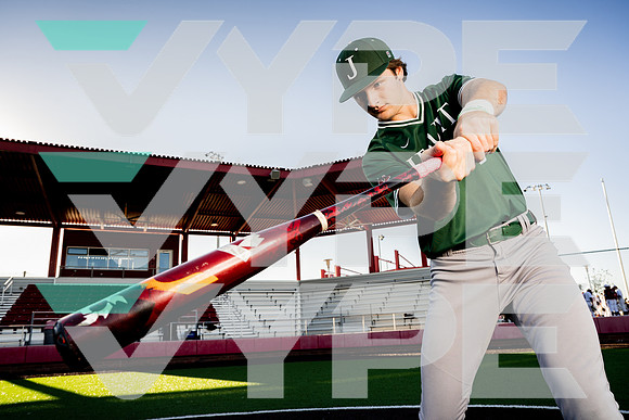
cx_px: 314
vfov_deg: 49.6
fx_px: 454
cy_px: 210
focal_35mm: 26
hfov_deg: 69.4
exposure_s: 1/250
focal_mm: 26
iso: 125
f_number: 6.3
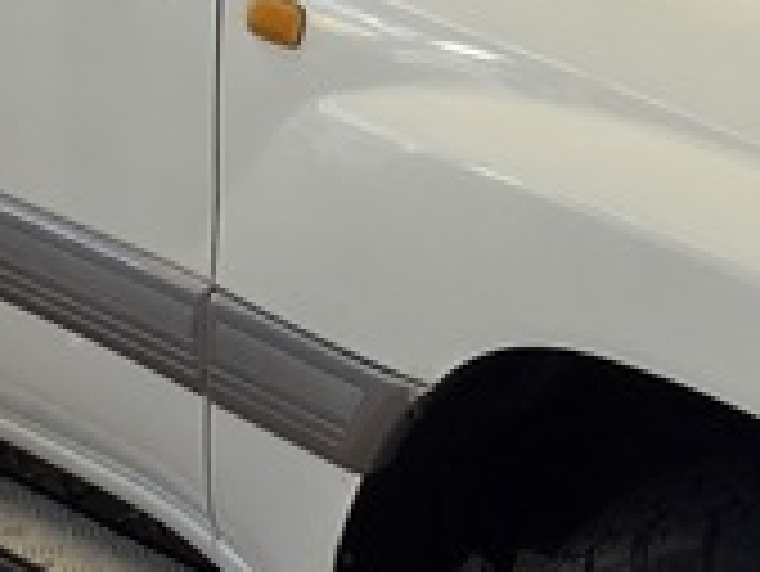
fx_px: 3054
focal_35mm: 139
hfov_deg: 13.8
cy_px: 41
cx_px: 917
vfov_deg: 10.6
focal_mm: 6.25
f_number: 1.7
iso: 50
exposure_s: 1/180
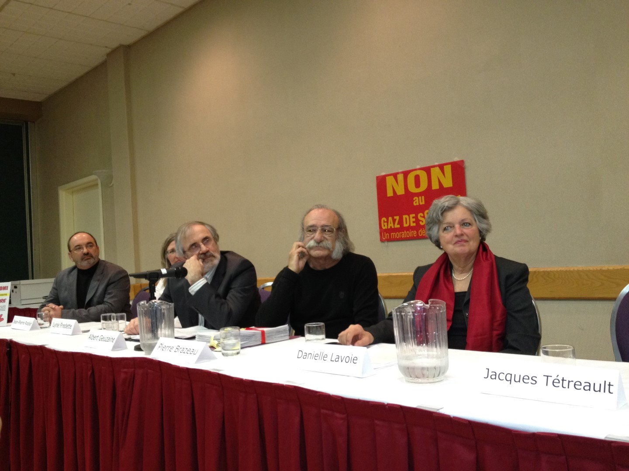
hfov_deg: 52.6
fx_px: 636
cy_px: 236
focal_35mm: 35
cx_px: 314
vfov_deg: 40.7
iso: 200
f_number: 2.4
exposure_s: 1/20
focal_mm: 4.28
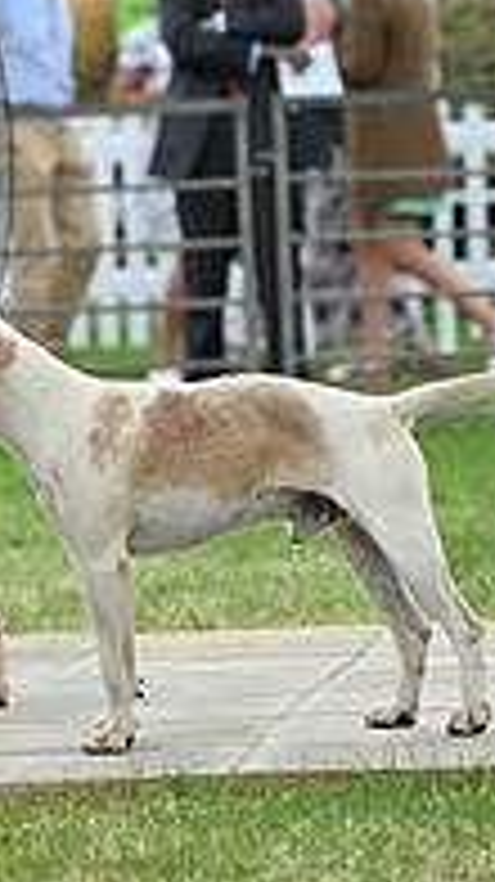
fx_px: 7597
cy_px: 110
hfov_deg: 3.7
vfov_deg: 6.6
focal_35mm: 325
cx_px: -504
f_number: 4
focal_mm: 105
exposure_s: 1/1250
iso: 320
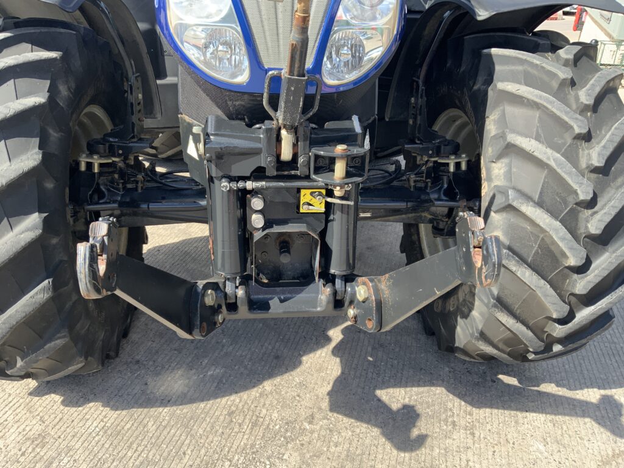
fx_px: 523
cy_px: 234
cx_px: 312
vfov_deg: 48.2
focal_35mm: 29
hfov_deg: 61.7
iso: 16
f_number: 1.8
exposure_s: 1/340
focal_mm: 3
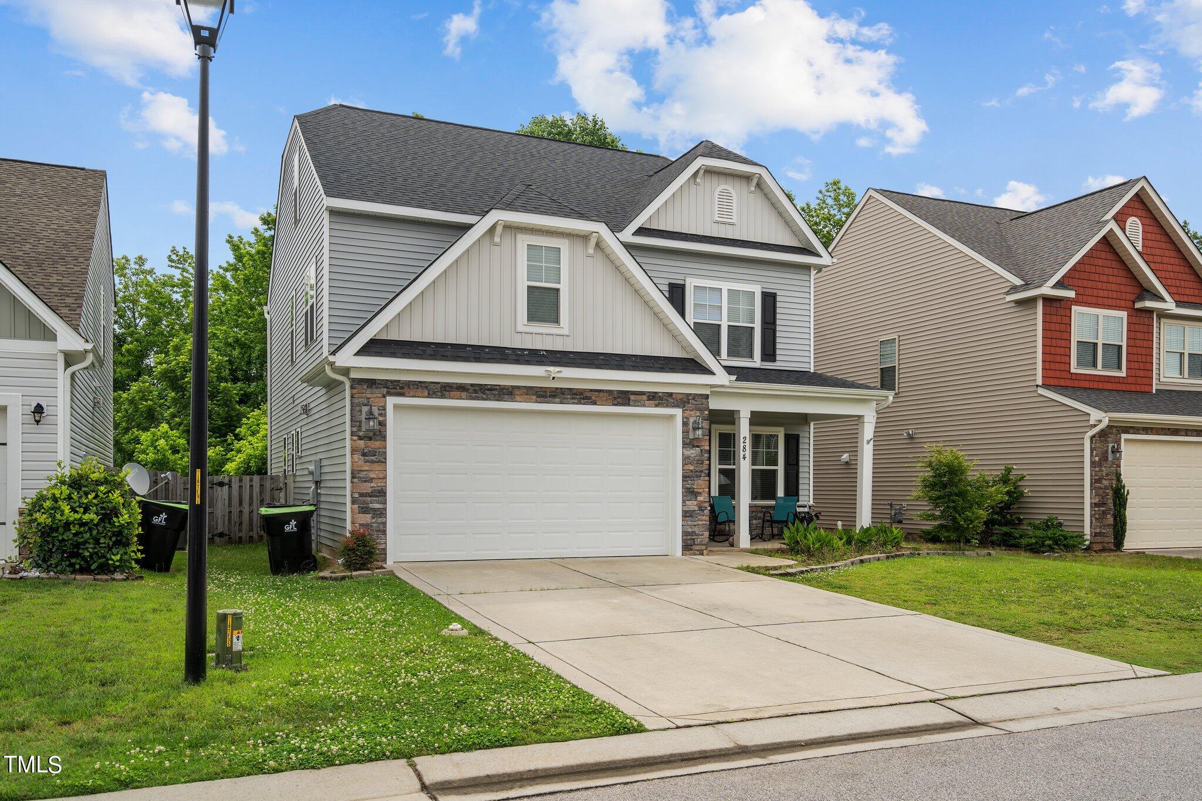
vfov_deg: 46.4
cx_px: 601
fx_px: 935
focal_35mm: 28
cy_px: 400
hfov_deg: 65.5
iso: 100
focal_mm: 28
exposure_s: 1/90
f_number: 6.7
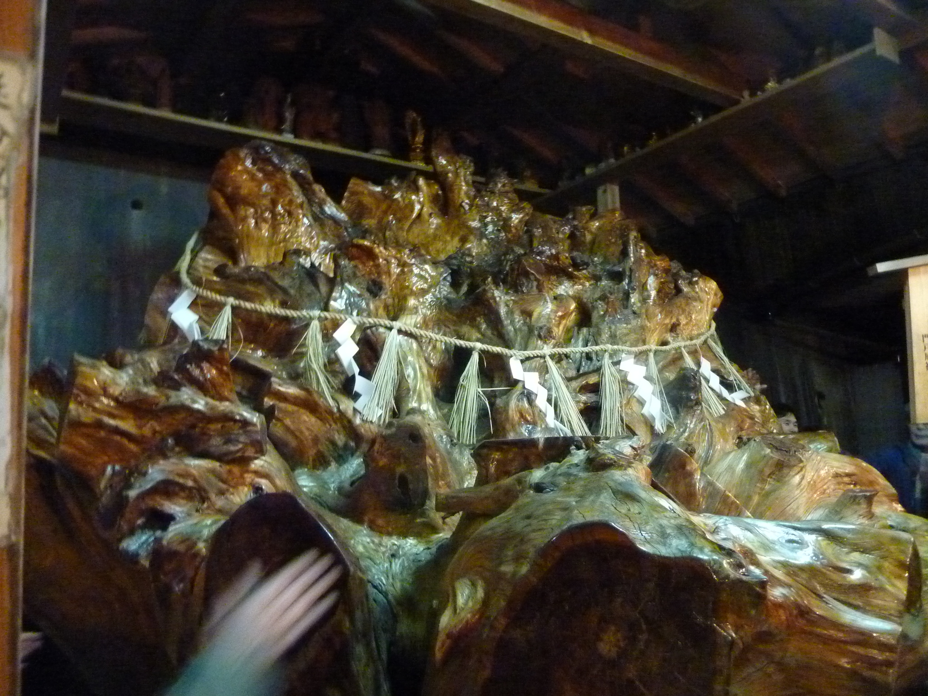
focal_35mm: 25
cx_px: 464
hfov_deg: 69.4
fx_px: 670
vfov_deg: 54.9
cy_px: 348
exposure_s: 1/8
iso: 1000
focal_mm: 4.1
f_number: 3.3
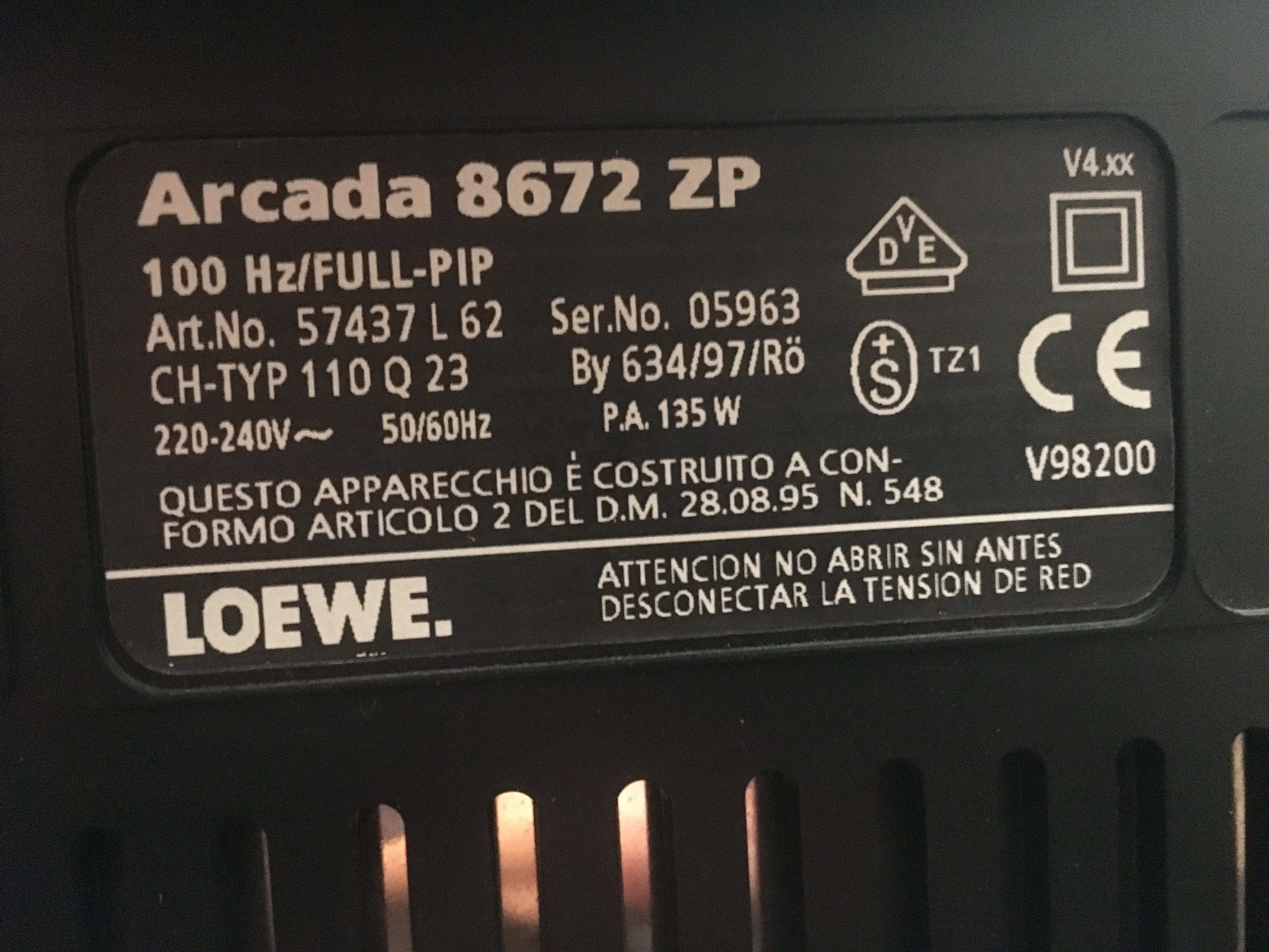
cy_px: 476
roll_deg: +2.9
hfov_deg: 61.7
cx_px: 634
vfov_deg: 48.2
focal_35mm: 29
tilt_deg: -5.5
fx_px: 1063
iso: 1000
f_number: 2.2
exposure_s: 1/17
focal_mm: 4.15
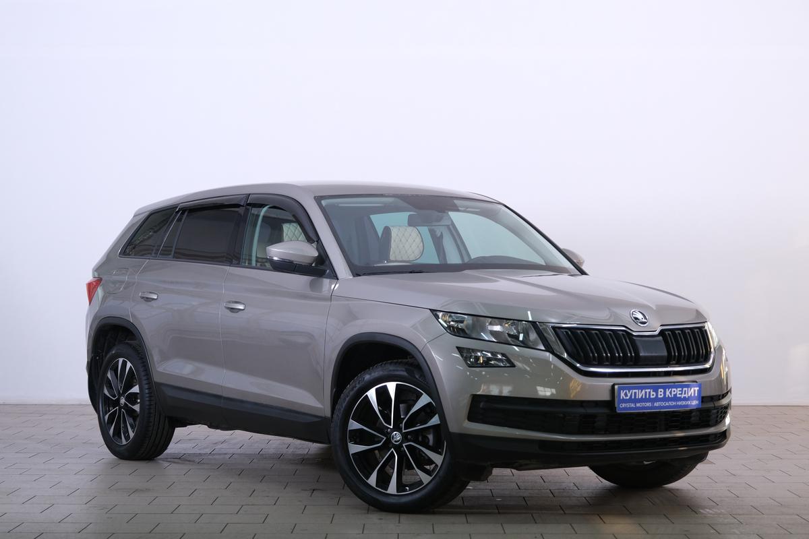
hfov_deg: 28.8
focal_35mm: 70
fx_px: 1573
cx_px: 404
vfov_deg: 19.5
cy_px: 270
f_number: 4
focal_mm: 46.6
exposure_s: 1/180
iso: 800
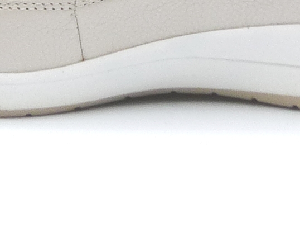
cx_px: 152
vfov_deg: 10.2
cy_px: -72
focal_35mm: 148
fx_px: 1315
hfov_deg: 13.0
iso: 100
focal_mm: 5.1
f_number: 5
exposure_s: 1/200
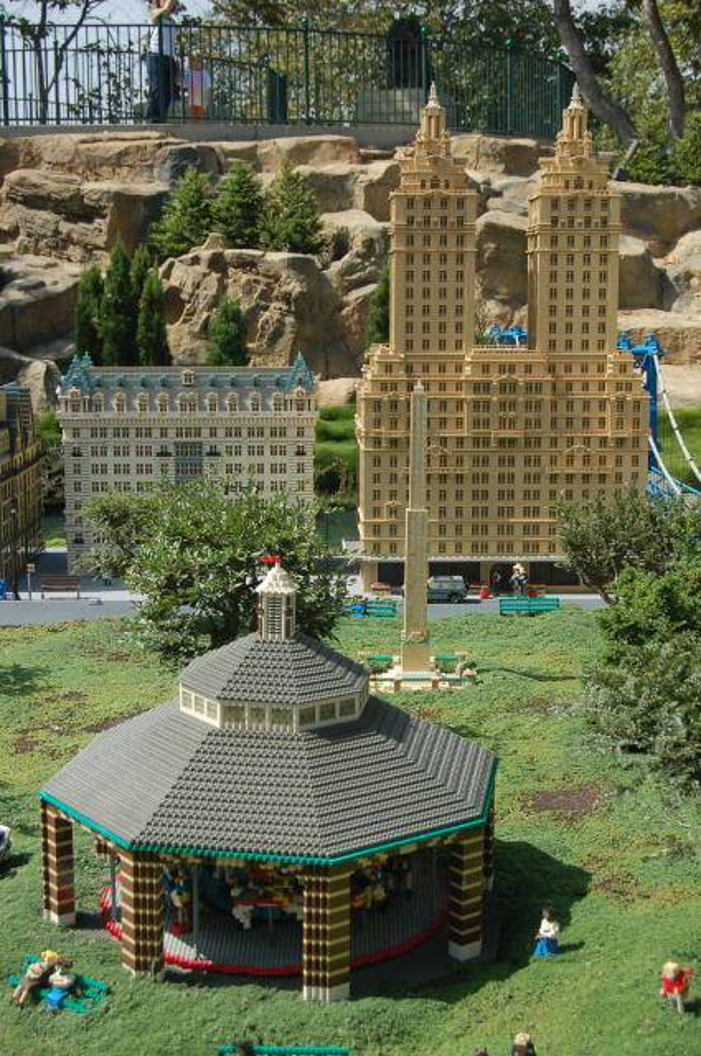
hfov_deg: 23.7
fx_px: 1669
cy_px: 528
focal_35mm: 57
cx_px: 350
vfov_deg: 35.1
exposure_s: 1/200
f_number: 7.1
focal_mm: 38
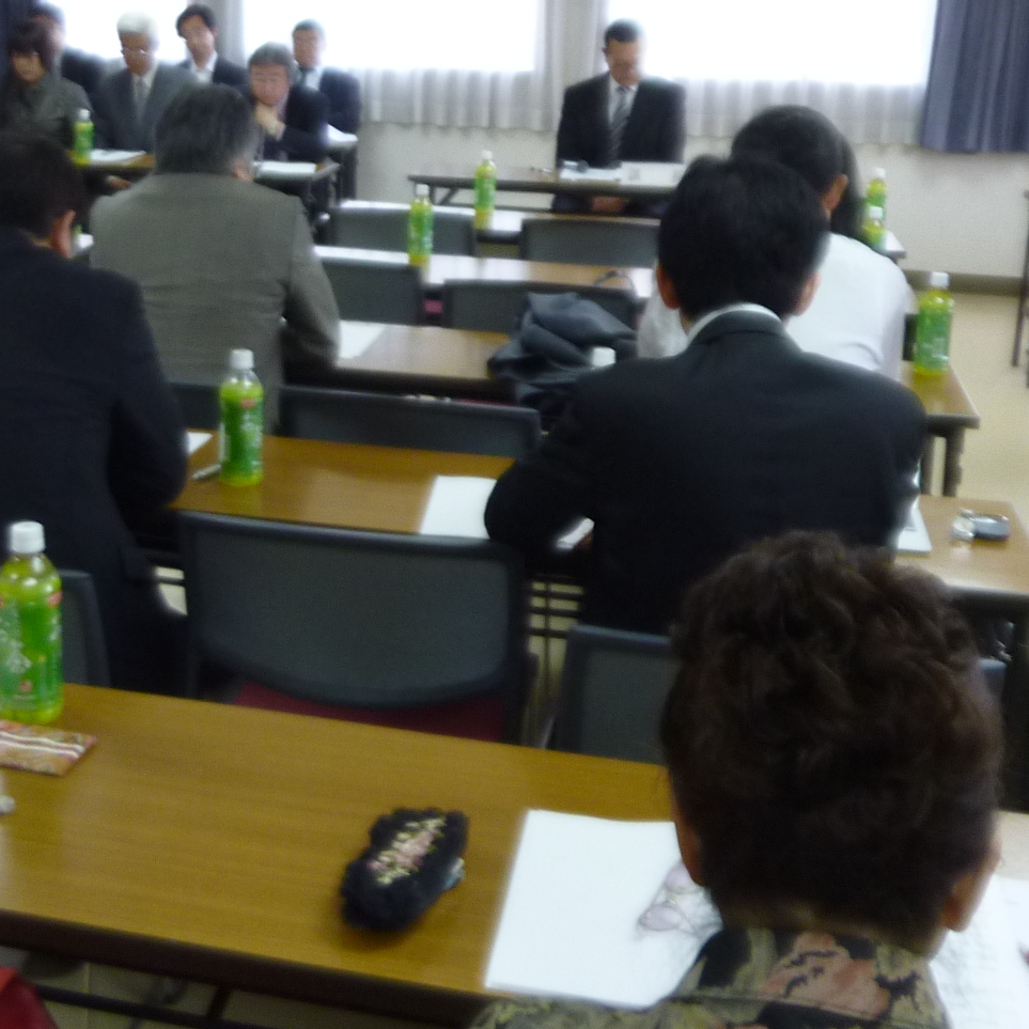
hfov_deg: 35.3
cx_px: 263
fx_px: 1581
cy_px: 325
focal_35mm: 47
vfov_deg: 35.6
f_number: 3.3
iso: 160
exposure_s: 1/30
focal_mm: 4.1
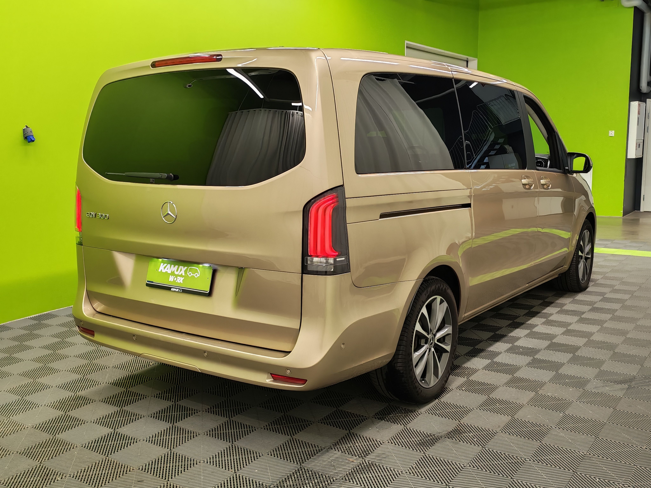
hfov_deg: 51.4
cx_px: 326
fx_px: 677
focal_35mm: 36
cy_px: 244
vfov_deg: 39.7
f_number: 1.9
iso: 640
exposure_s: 1/100
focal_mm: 6.12
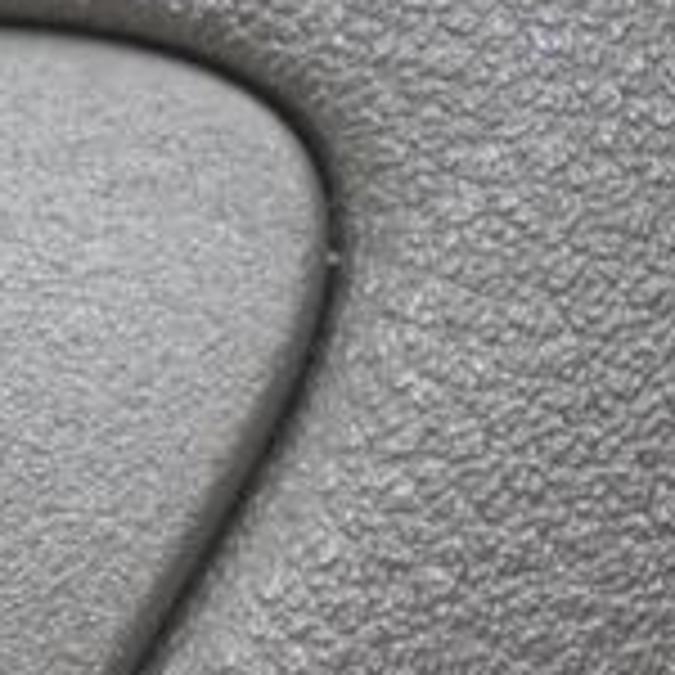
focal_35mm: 272
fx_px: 6001
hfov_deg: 6.3
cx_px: -522
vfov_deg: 6.4
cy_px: 659
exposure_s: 1/80
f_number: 5.6
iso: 1600
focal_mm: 50
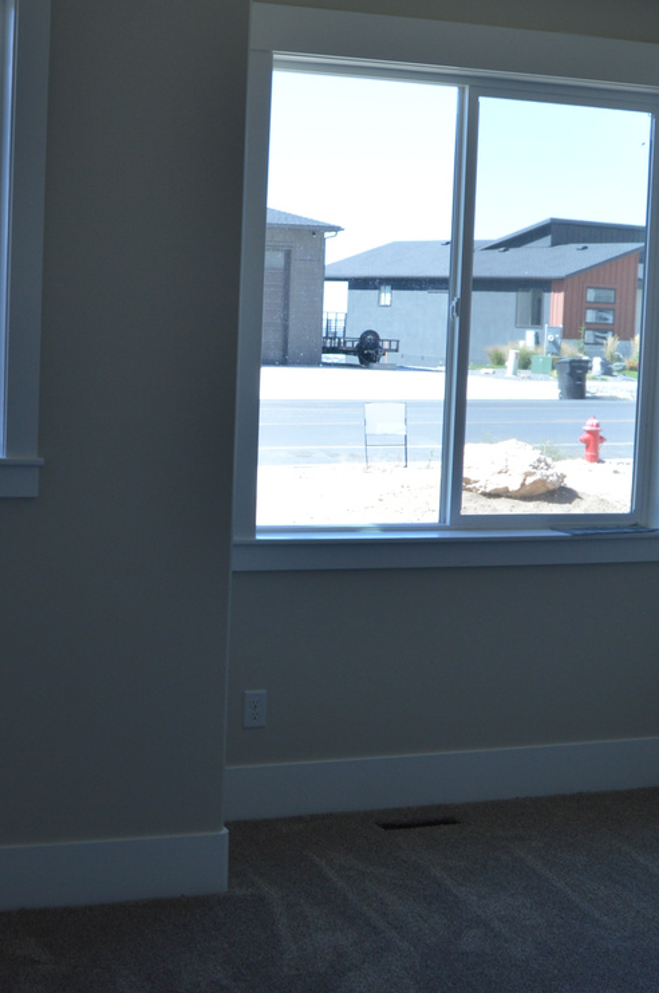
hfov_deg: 24.1
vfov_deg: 35.7
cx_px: 281
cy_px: 449
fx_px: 1542
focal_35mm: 56
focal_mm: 18
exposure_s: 1/125
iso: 200
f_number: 5.6
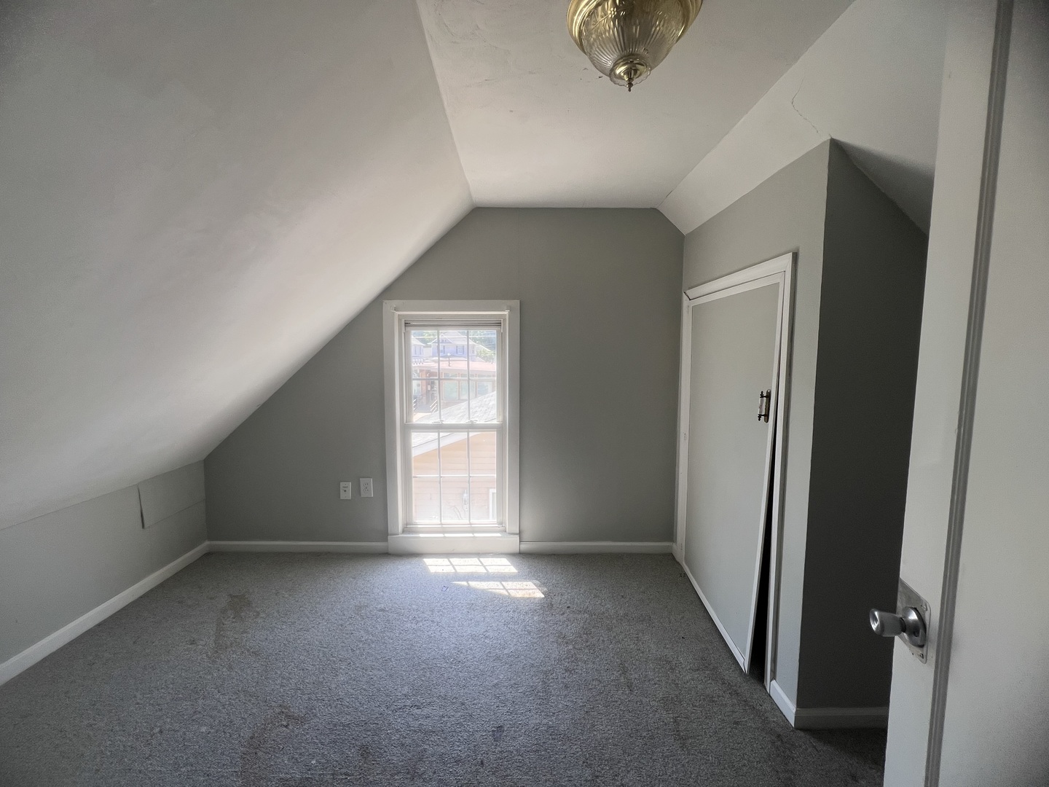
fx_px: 394
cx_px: 524
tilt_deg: -6.3
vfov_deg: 89.9
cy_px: 394
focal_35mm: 13
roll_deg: -0.8
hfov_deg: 106.2
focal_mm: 1.57
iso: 32
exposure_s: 1/131
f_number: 1.8
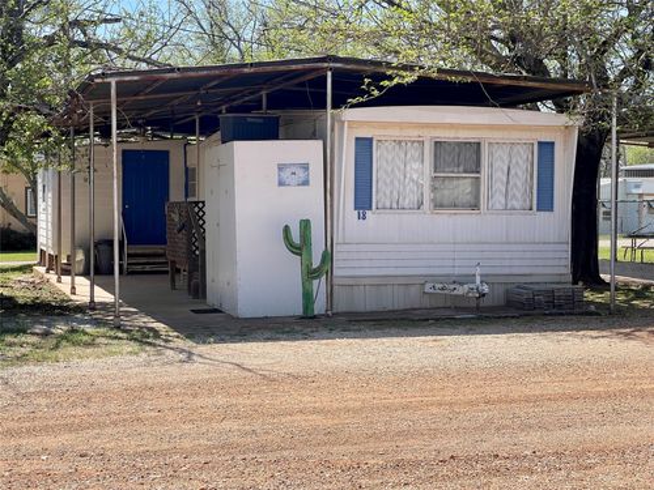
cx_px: 327
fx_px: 1209
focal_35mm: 64
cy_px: 245
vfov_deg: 22.9
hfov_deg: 30.3
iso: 20
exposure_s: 1/774
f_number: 2.2
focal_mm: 7.5
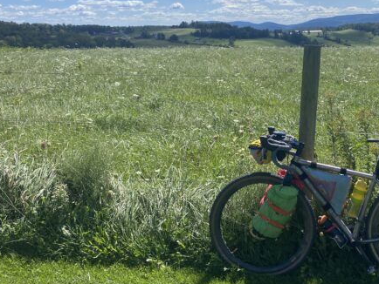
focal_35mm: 46
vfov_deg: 31.4
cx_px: 283
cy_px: 107
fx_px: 504
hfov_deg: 40.1
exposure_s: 1/4274
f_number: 1.8
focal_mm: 4.25
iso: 32
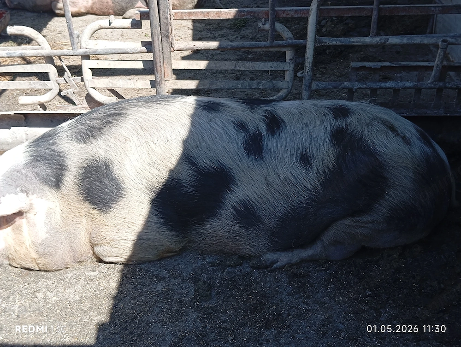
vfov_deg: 36.0
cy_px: 174
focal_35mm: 40
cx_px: 230
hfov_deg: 46.7
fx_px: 533
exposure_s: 1/272
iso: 107
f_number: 1.8
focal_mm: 4.22
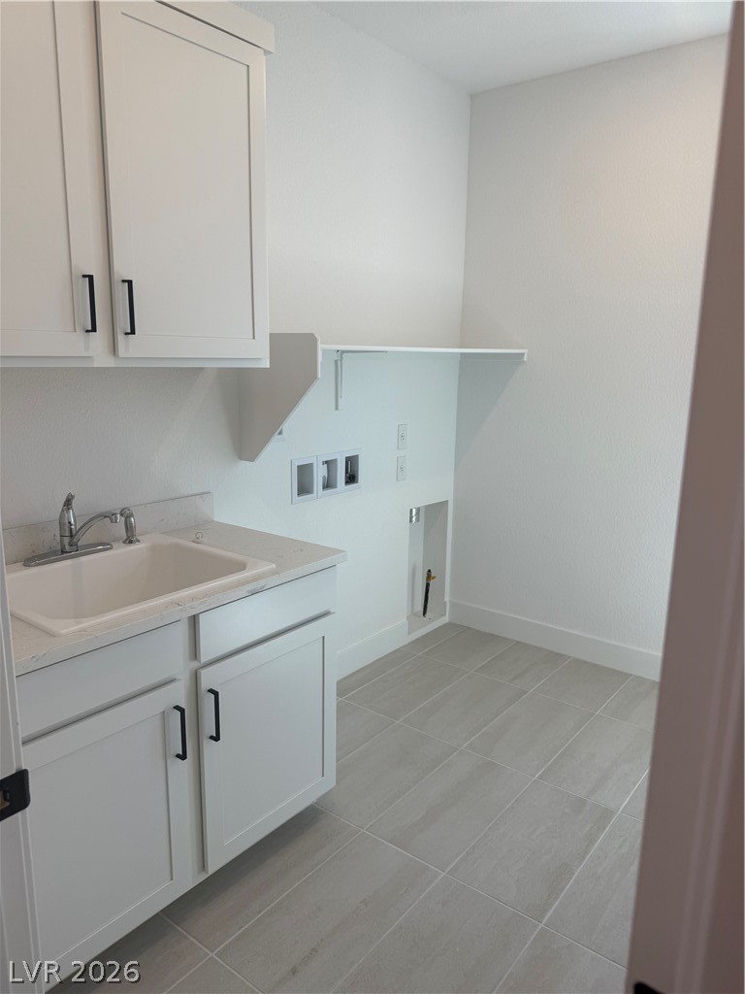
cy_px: 497
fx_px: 689
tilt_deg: -8.9
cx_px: 372
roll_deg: -0.8
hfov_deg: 56.8
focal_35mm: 24
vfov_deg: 71.6
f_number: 1.78
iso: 64
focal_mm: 6.76
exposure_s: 1/287
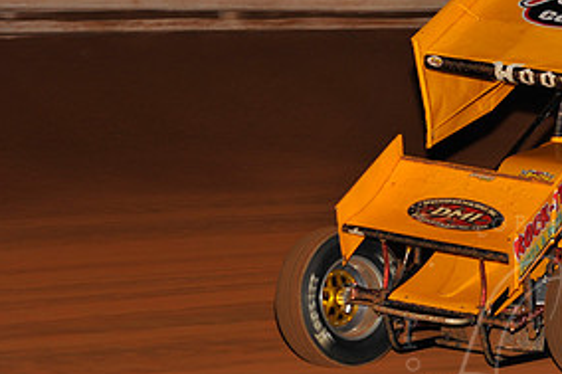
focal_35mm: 245
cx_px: 520
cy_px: 152
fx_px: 3822
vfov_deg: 5.6
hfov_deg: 8.4
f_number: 5.6
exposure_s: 1/250
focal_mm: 120
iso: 500
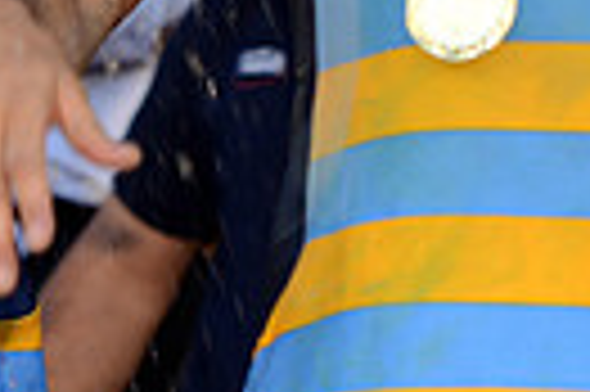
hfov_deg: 3.6
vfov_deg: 2.4
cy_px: -399
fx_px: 9445
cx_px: -113
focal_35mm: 577
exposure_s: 1/160
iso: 400
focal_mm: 130
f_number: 2.8
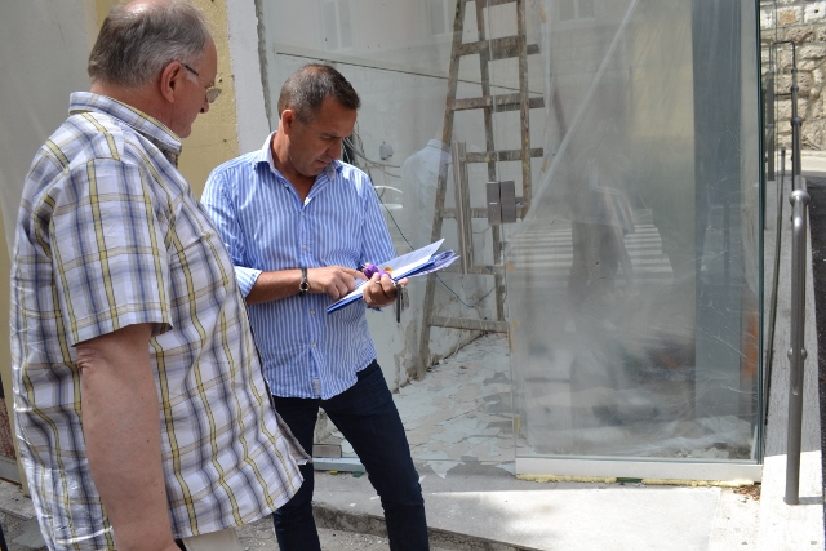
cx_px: 413
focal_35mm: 30
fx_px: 688
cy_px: 276
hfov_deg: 61.9
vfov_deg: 43.6
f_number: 7.1
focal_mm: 20
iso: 100
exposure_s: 1/200
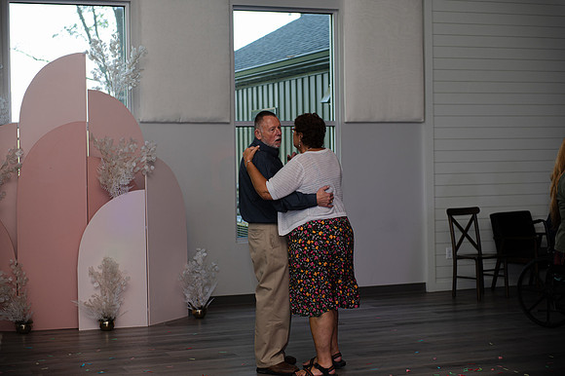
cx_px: 282
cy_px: 188
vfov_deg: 19.4
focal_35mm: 70
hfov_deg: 28.9
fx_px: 1098
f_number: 2.8
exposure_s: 1/200
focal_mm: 70
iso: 320
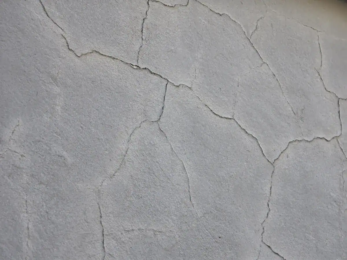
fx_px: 1153
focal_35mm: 115
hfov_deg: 17.1
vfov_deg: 12.9
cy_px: 130
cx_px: 174
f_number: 2.9
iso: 50
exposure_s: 1/282
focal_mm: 18.6
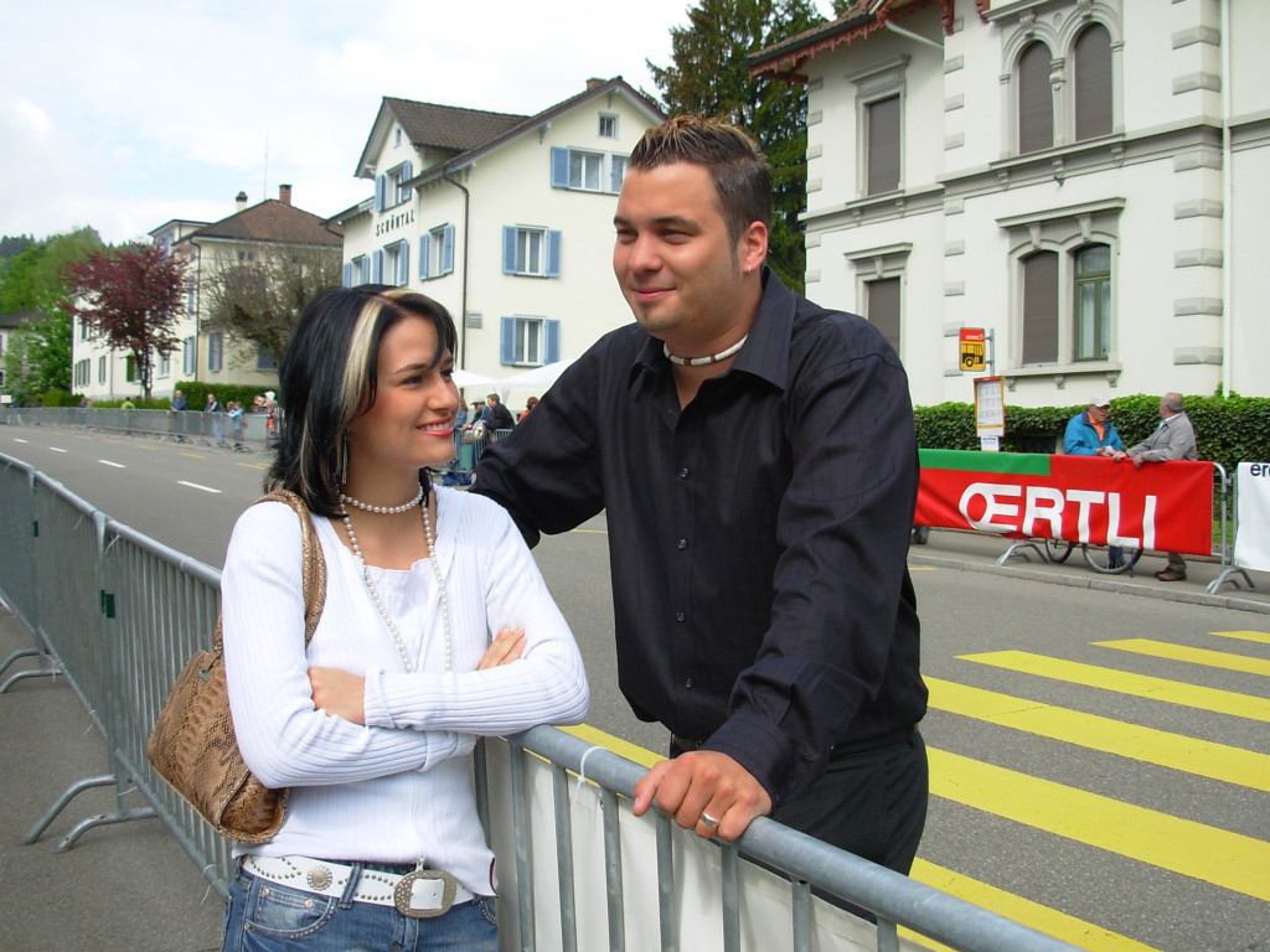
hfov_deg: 49.0
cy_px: 476
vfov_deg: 37.7
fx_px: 1394
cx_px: 635
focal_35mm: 38
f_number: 2.9
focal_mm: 6.3
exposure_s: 1/745
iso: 50
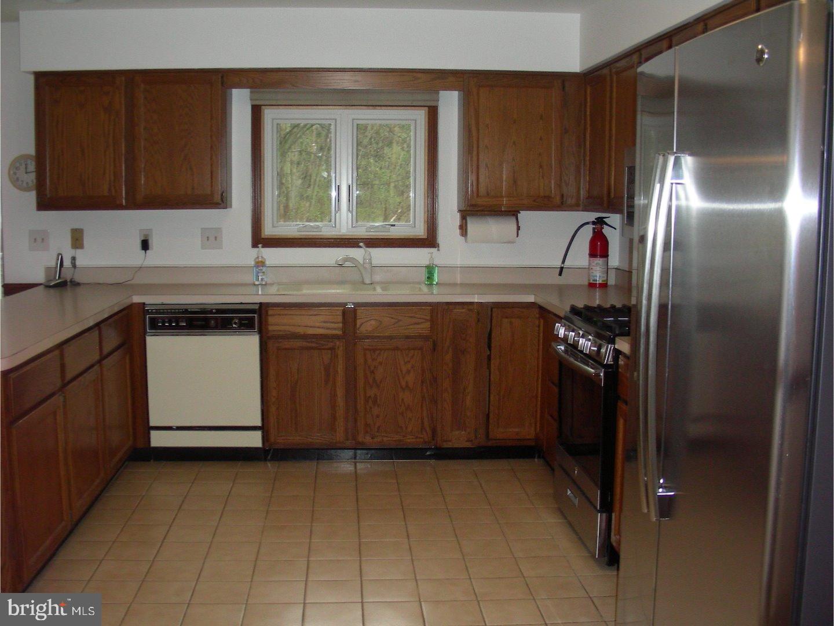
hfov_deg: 49.0
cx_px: 417
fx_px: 916
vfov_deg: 37.7
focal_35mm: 38
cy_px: 313
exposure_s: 1/60.1
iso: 138
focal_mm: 6.3
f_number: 3.5
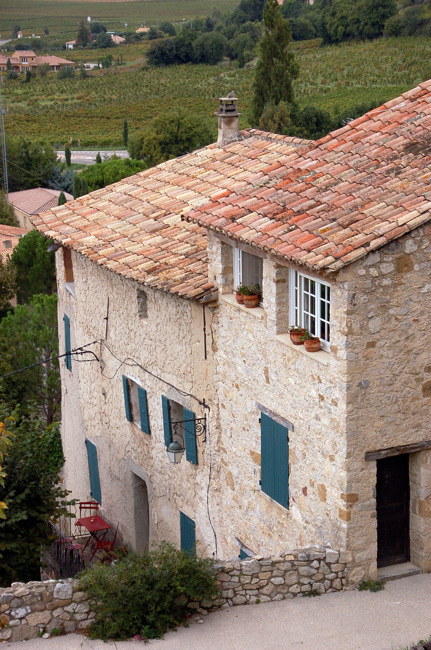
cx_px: 216
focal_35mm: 98
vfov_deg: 21.0
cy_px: 325
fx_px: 1757
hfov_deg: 14.0
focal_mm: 65
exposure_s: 1/80
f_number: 8
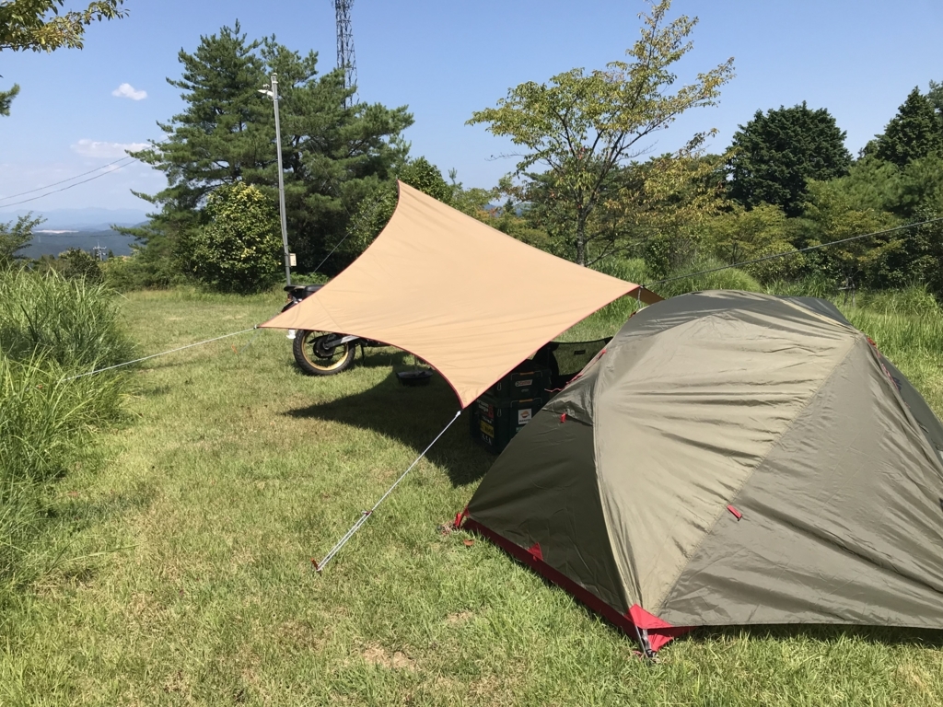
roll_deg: +2.5
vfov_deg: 49.7
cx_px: 472
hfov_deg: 63.4
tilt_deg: -12.7
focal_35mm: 28
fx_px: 763
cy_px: 354
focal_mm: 3.99
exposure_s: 1/2283
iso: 20
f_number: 1.8
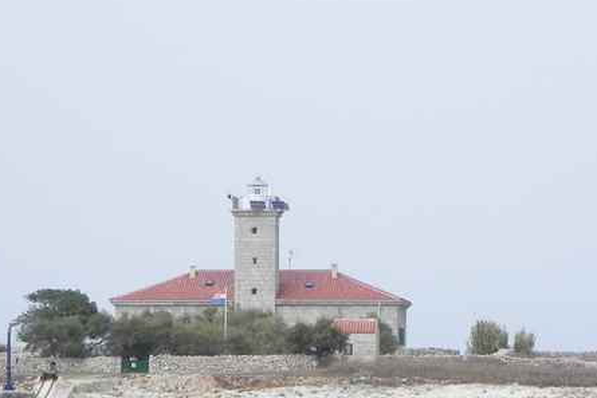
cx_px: 241
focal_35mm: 241
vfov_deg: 5.7
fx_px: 3998
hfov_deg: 8.5
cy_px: 264
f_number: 6.3
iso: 160
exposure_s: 1/304
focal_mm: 23
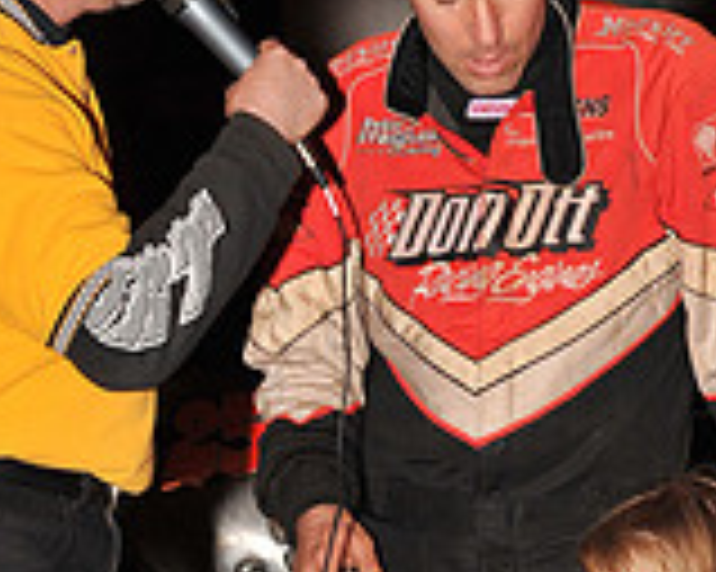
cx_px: 385
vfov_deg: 6.3
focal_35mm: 244
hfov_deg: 7.9
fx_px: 5167
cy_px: 604
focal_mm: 92
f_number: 6.3
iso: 640
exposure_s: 1/320
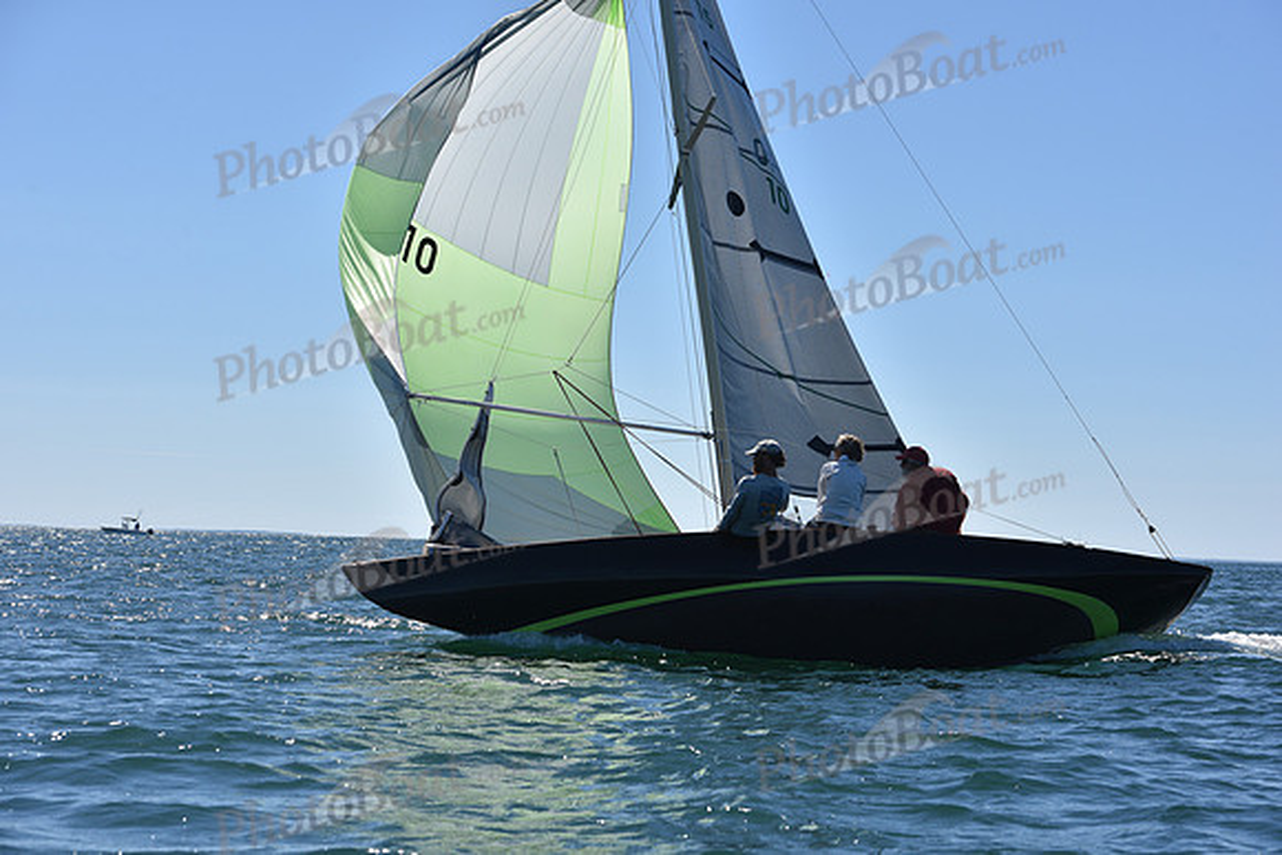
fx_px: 2493
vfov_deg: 19.5
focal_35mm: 70
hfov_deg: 28.8
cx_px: 641
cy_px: 428
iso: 250
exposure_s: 1/1250
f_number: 8
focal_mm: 70
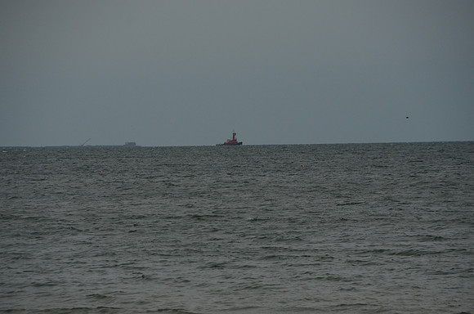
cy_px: 157
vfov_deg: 4.6
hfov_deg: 6.9
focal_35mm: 300
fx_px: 3941
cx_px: 237
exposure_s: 1/4000
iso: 400
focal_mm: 200
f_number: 8
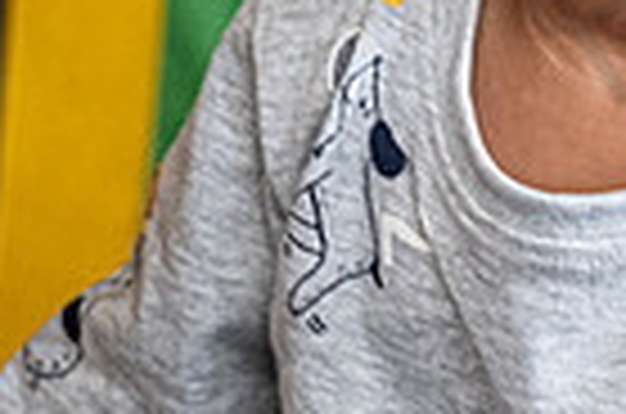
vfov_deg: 2.9
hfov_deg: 4.4
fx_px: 8137
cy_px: -56
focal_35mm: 469
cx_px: 941
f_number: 2.8
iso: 1600
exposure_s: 1/60
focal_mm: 74.4
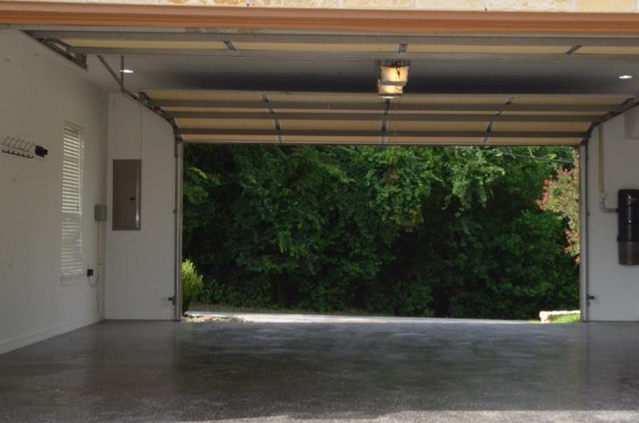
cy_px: 175
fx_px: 974
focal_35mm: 55
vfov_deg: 24.5
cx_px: 386
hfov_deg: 36.2
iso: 1600
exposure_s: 1/160
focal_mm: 26
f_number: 16
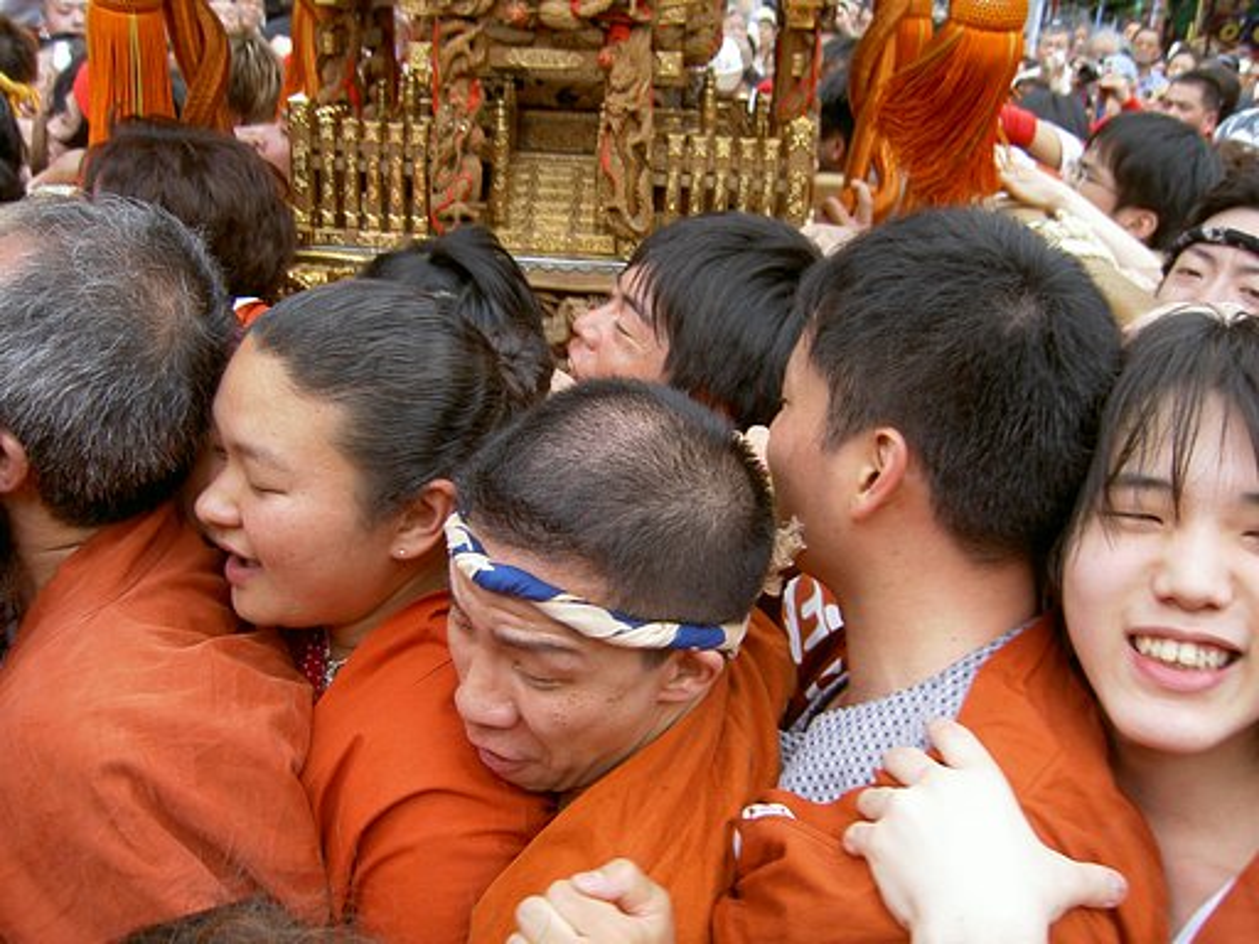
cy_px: 472
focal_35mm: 34
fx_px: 1237
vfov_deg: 41.8
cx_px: 630
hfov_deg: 54.0
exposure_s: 1/200
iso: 50
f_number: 2.8
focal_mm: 5.6
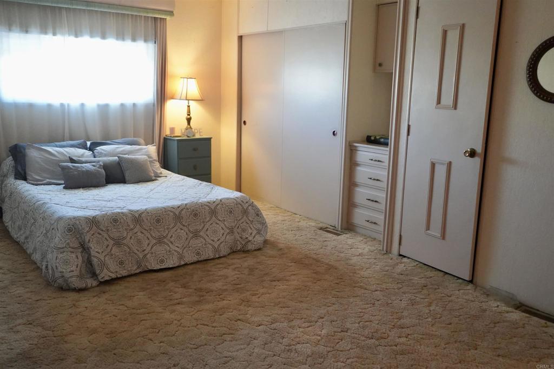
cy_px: 184
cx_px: 277
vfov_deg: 42.3
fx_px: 477
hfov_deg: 60.3
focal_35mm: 31
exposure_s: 1/160
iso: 6400
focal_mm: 31
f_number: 4
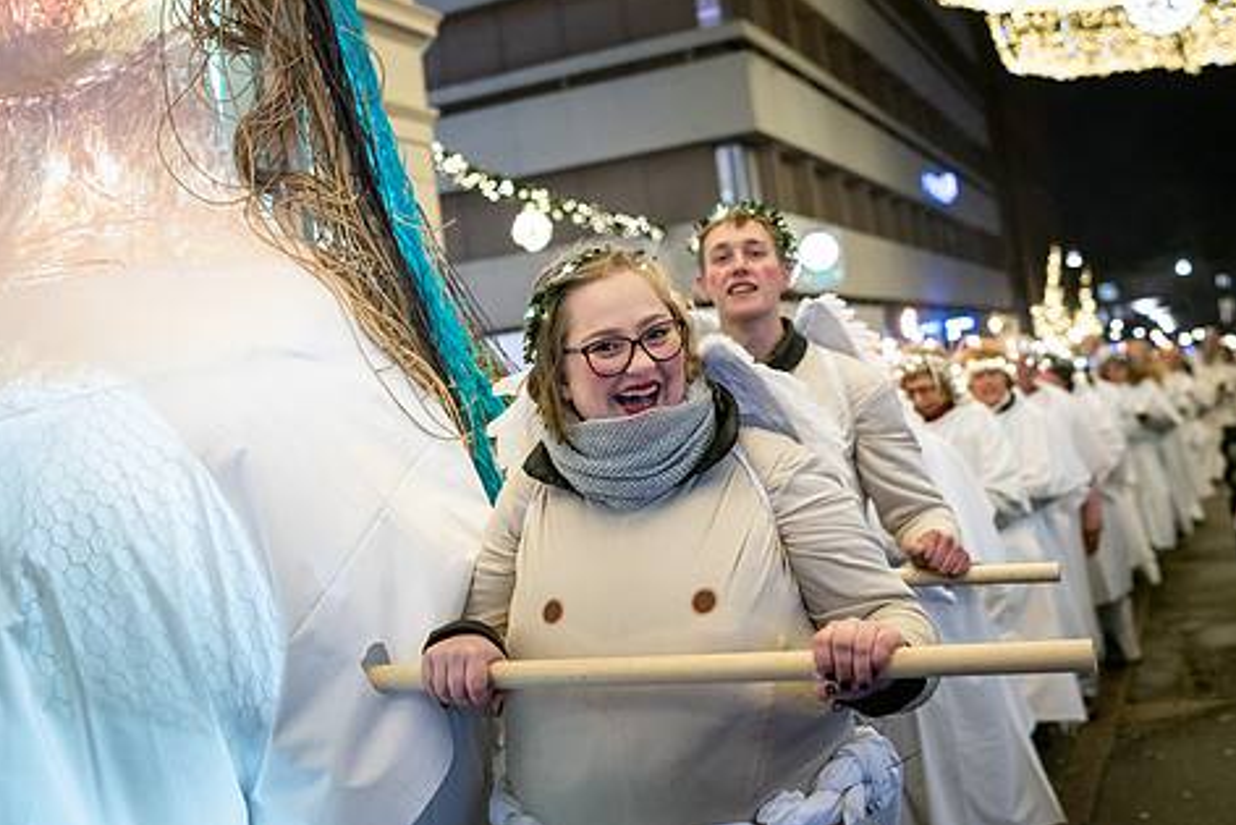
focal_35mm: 43
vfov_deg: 31.1
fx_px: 1477
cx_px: 529
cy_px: 323
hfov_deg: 45.3
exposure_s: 1/160
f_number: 2.2
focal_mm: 35
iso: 3200
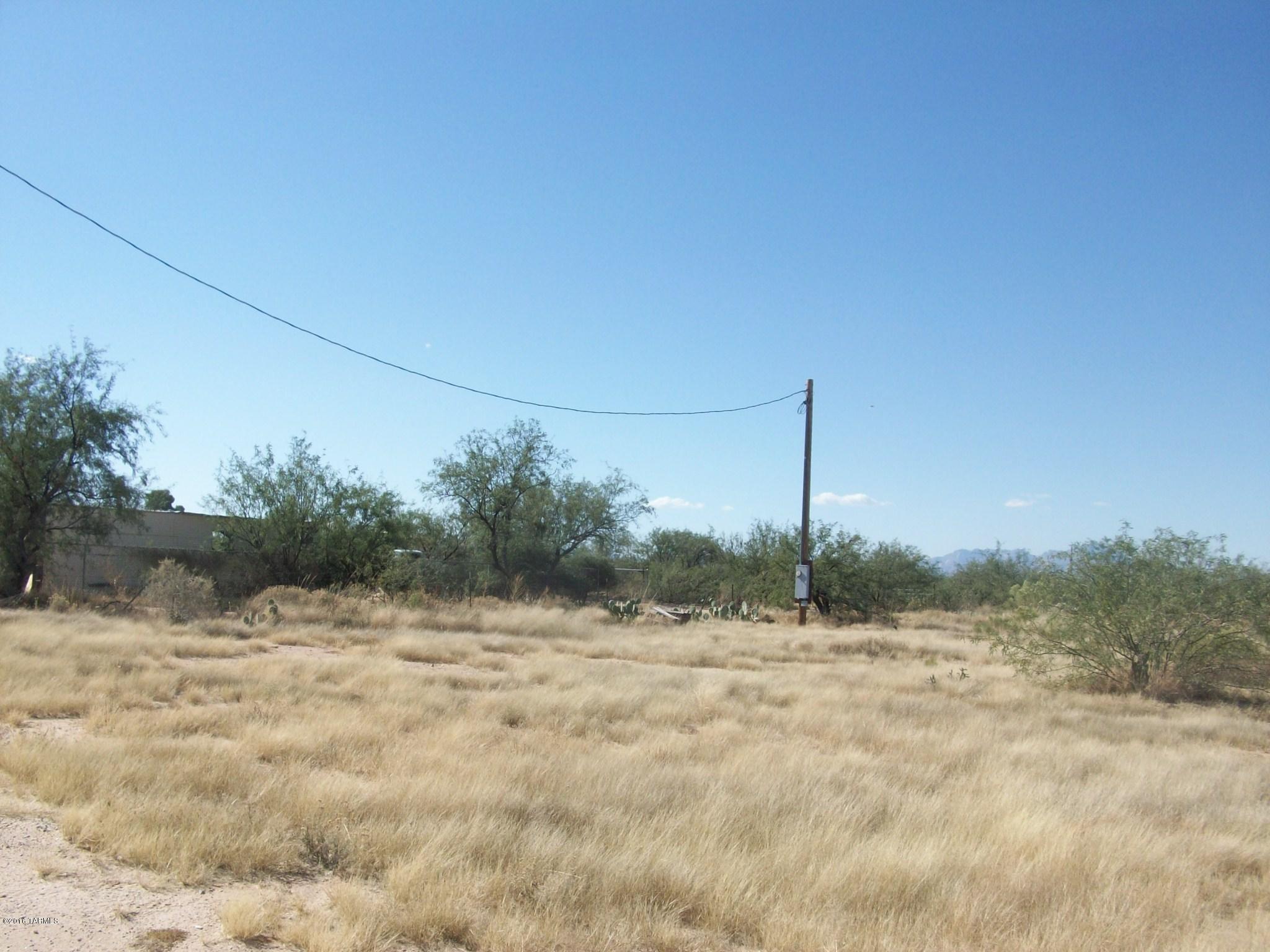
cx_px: 635
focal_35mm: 34
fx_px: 1247
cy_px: 476
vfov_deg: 41.8
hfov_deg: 54.0
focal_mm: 5.7
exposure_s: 1/356
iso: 64
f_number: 5.5
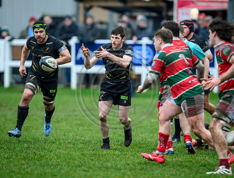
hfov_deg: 4.1
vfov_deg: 3.2
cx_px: 128
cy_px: 97
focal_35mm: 476
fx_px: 3236
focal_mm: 400
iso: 4000
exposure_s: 1/2000
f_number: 3.5
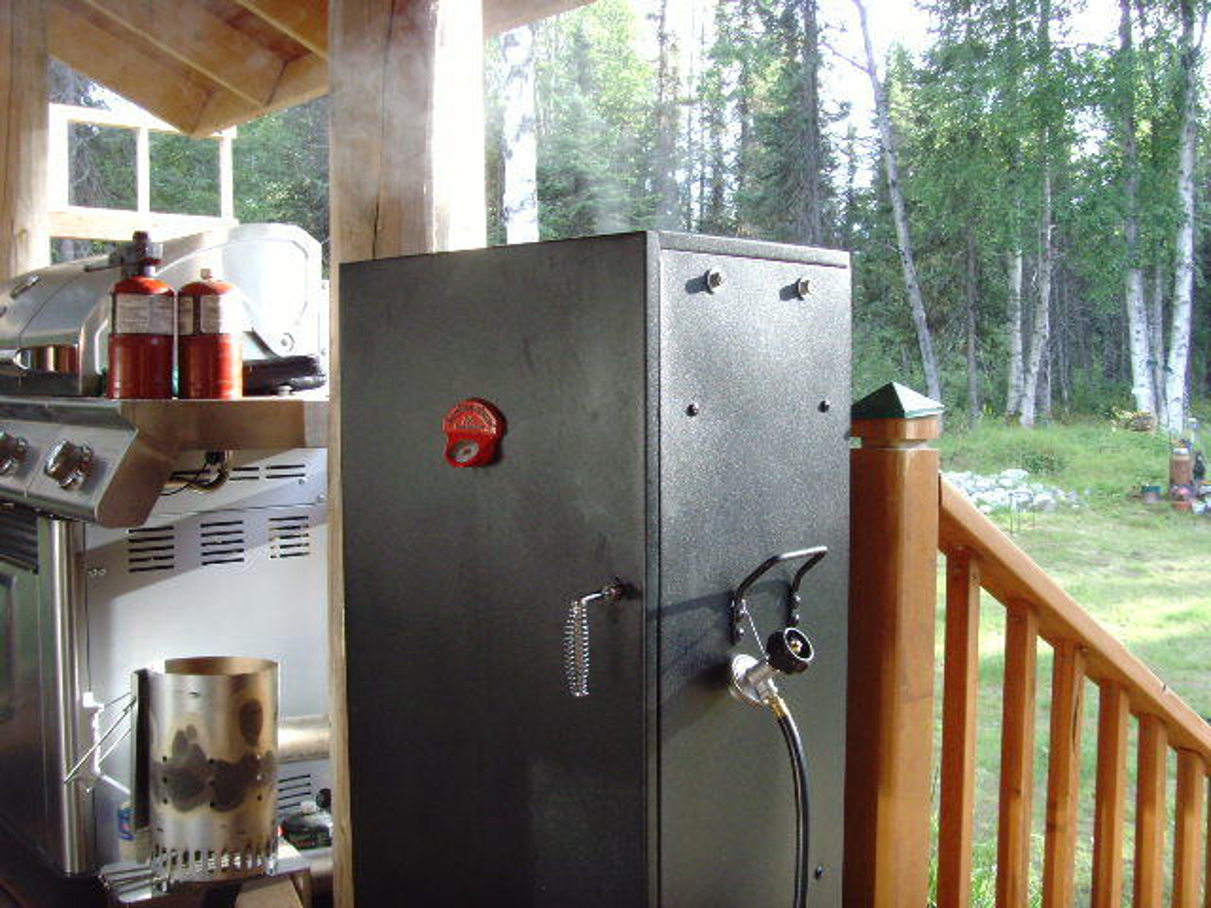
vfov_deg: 36.8
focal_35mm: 39
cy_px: 454
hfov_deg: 47.9
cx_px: 606
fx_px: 1364
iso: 200
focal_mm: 6.6
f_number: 3.5
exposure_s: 1/45
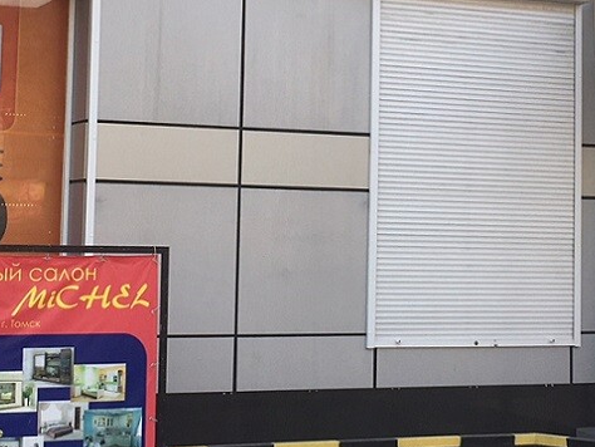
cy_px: 95
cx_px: 281
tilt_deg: +5.2
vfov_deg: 16.7
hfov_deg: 22.2
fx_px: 1513
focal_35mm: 88
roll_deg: -1.0
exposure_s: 1/333
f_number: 2.2
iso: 25
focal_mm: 4.15
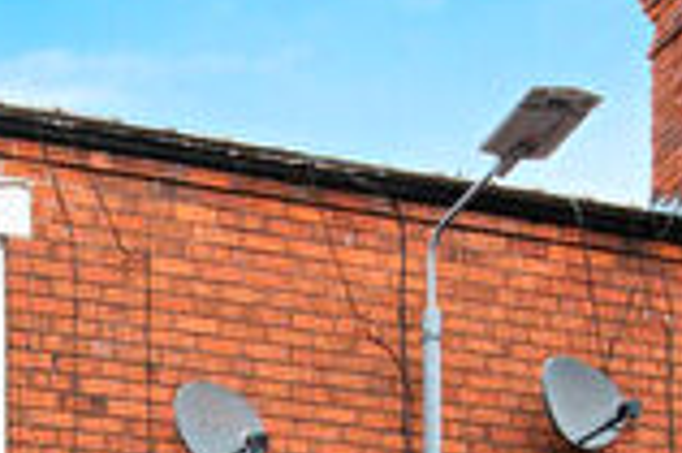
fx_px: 1344
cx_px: 410
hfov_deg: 28.4
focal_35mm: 71
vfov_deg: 18.1
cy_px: 563
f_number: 8
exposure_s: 1/100
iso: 100
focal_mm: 11
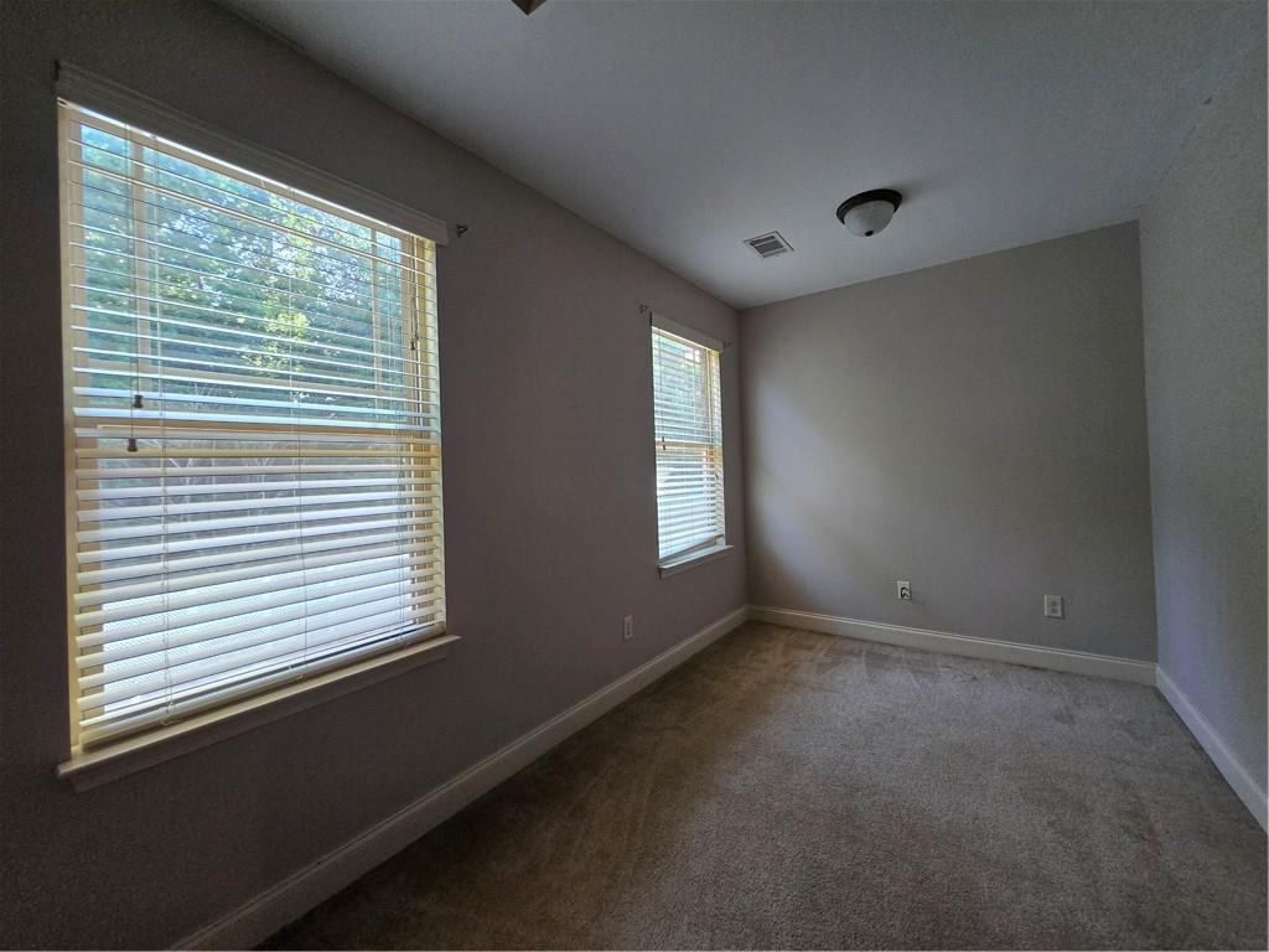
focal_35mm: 13
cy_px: 476
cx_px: 634
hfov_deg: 106.2
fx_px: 477
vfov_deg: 89.9
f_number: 2.2
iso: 125
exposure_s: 1/60
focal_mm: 1.7
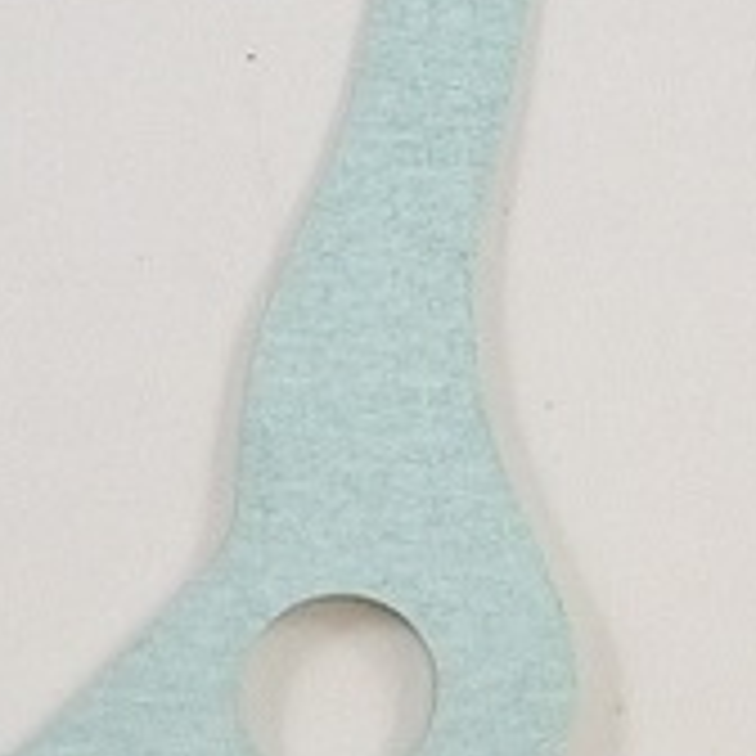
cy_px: -562
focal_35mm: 337
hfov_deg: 5.2
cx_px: 814
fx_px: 8327
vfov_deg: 5.1
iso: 400
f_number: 4.2
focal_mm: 14.7
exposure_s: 1/160
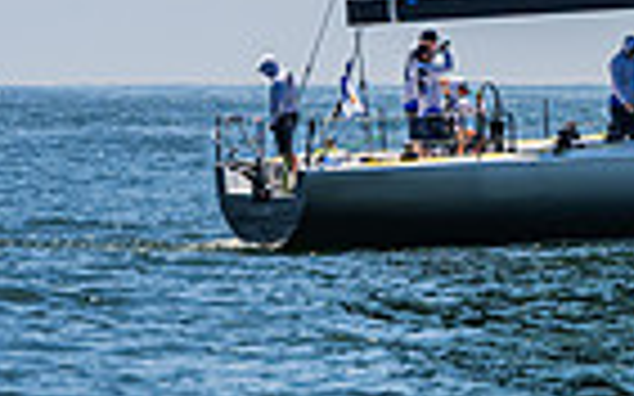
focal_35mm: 630
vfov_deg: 2.1
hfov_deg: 3.3
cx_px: 931
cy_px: -470
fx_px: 10881
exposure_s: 1/1600
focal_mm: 145
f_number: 8
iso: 400
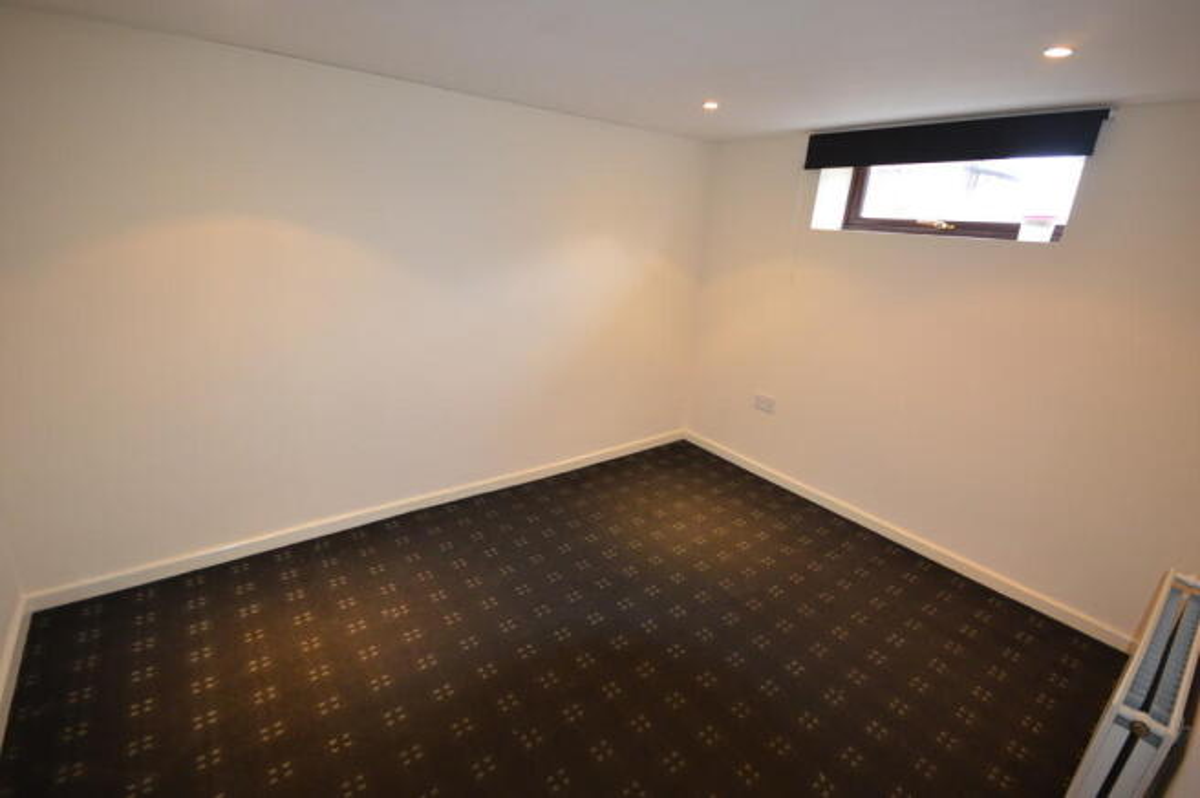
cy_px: 399
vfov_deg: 77.2
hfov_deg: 100.4
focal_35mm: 15
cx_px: 600
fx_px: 499
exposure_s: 1/60
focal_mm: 10
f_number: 4
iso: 900
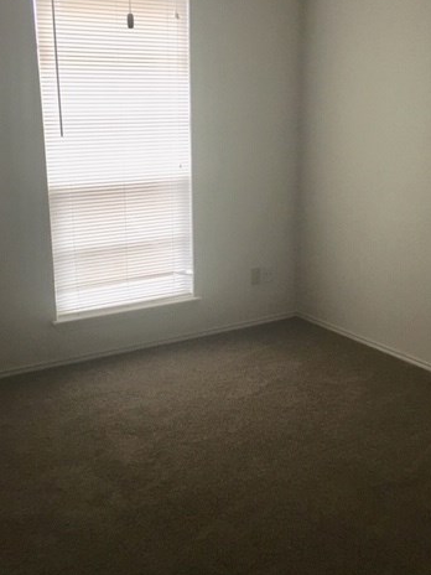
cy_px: 281
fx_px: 664
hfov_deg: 35.9
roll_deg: +0.3
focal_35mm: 40
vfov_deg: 46.8
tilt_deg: -14.4
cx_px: 198
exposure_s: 1/30
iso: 160
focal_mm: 4.15
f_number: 2.2
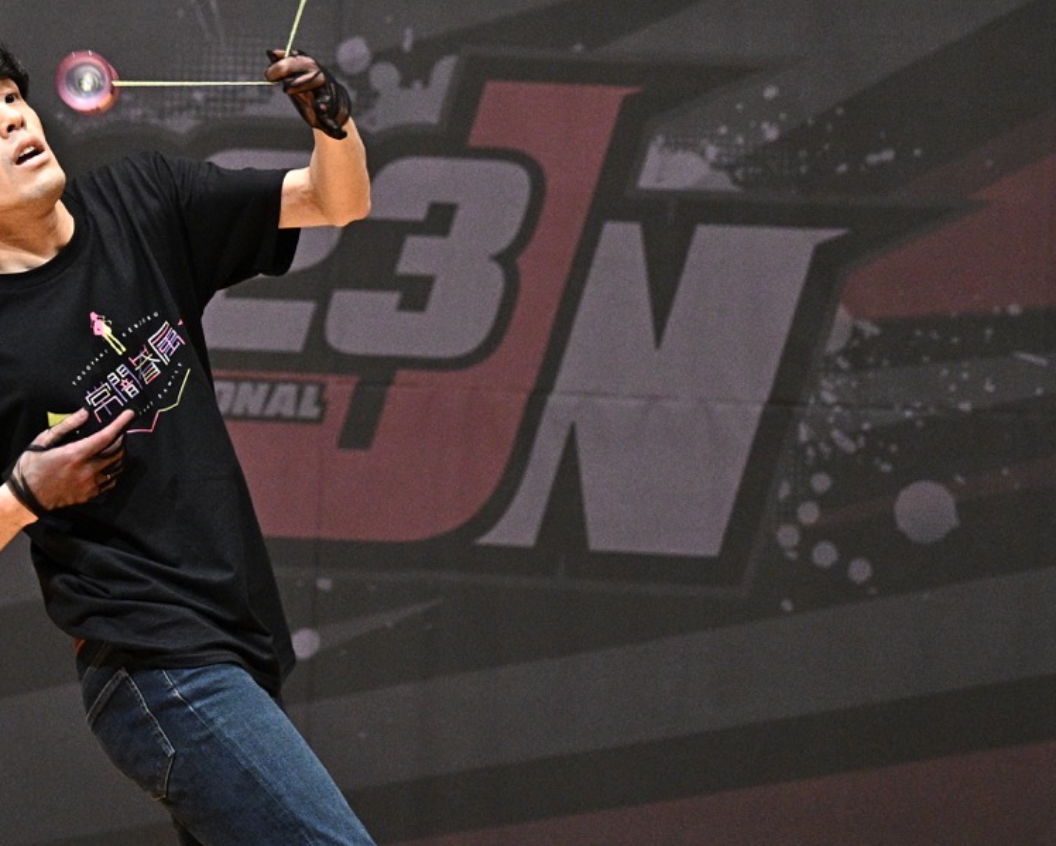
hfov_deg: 11.2
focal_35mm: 171
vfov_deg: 9.0
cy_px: 119
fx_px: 5346
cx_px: 112
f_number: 2.8
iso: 4500
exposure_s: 1/640
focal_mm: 71
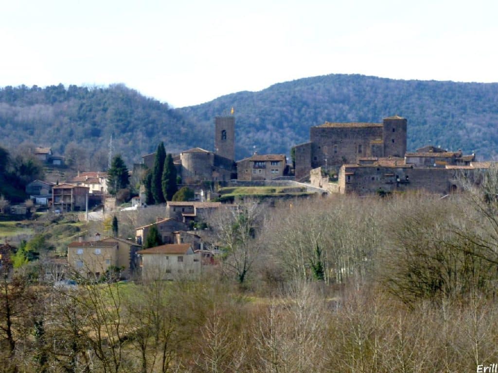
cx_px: 249
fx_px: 1669
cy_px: 186
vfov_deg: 12.8
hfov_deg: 17.0
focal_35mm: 116
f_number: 4.9
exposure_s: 1/250
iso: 100
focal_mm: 20.7
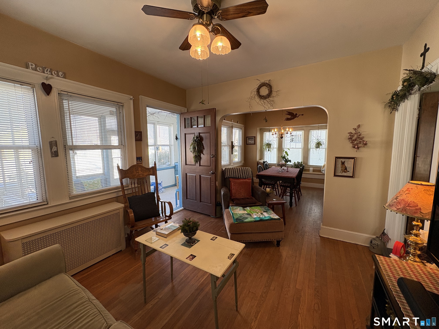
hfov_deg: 102.1
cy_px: 164
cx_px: 220
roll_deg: +0.4
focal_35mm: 14
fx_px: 178
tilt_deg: -6.1
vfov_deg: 85.7
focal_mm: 2.22
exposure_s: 1/120
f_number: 2.2
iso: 160
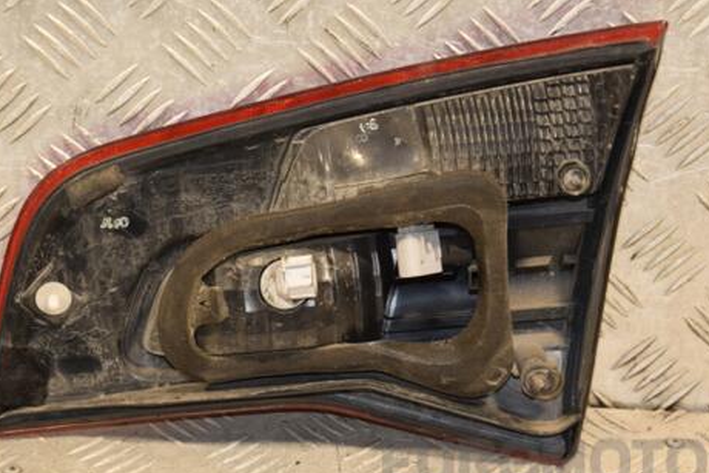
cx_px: 353
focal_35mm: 137
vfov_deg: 10.0
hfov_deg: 15.0
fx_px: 2699
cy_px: 257
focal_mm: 70
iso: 800
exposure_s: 1/100
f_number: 5.3
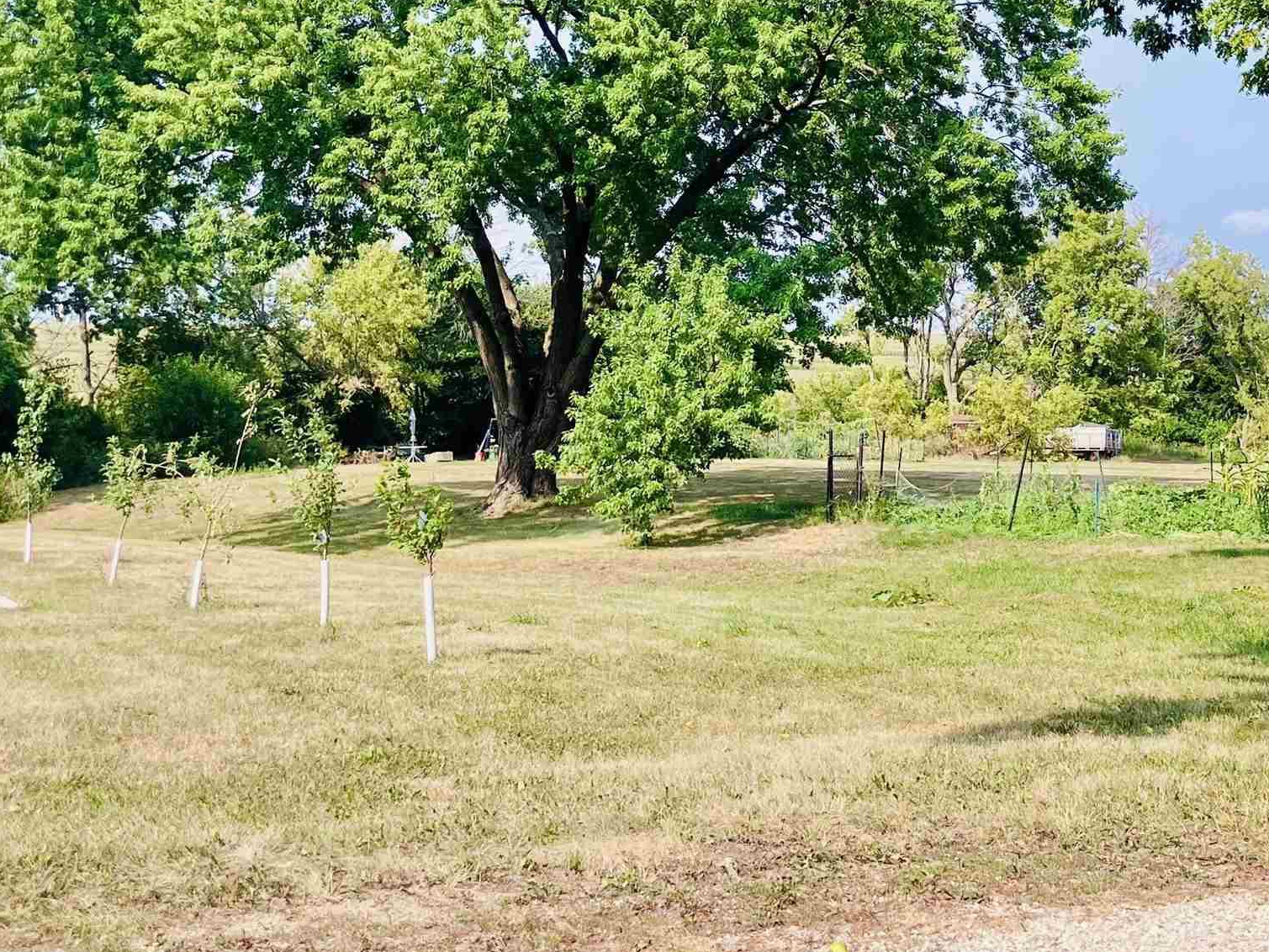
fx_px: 2090
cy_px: 236
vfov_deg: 25.4
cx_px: 844
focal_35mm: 57
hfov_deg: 33.5
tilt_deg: +2.1
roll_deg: -1.4
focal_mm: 3.99
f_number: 1.8
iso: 32
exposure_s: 1/1215
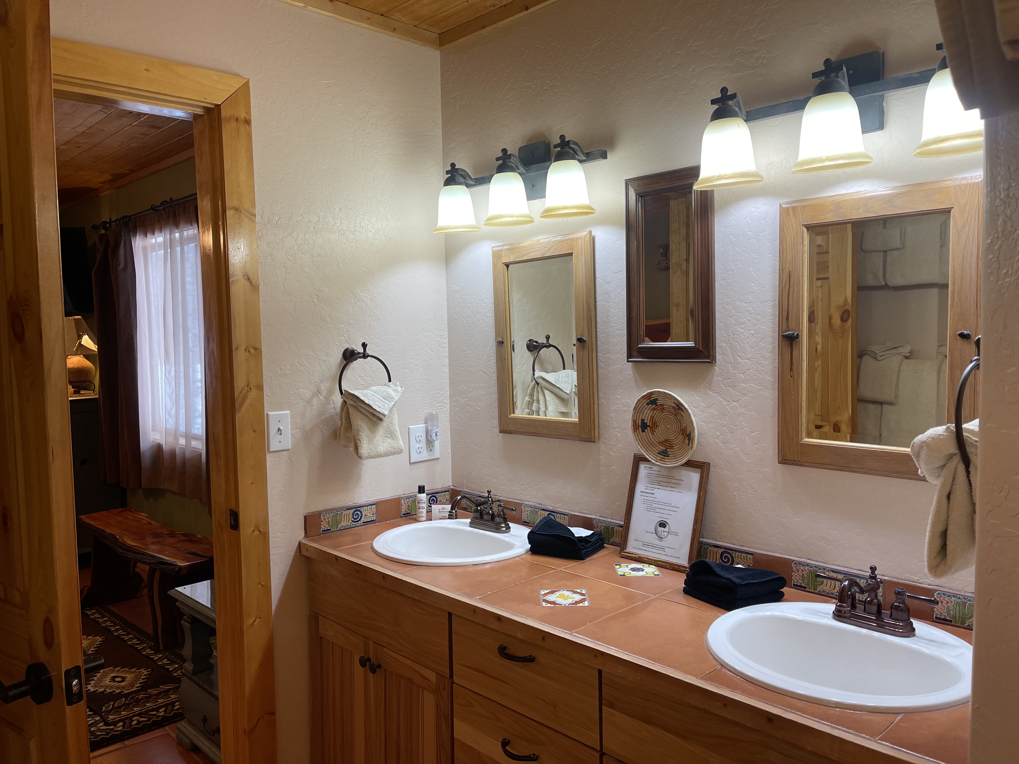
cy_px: 382
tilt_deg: -4.3
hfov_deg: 67.3
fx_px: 765
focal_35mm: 26
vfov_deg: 53.1
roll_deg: +0.8
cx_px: 510
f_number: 1.6
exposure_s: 1/120
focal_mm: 5.1
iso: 100
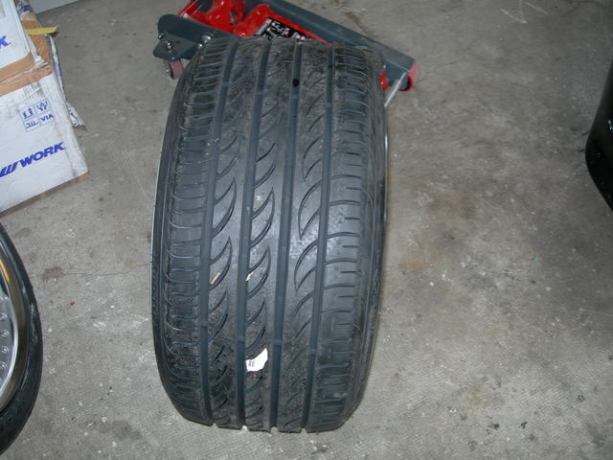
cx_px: 306
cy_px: 230
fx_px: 673
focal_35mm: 38
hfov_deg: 49.0
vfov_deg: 37.7
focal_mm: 7.8
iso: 50
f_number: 2.8
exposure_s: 1/60.1
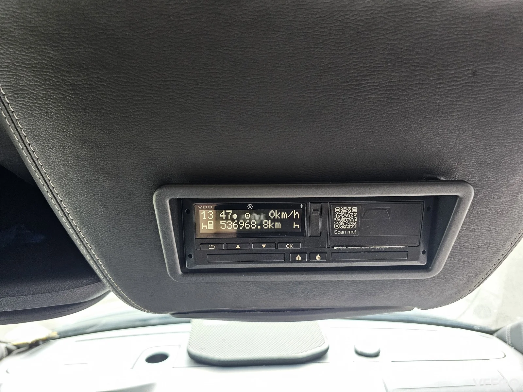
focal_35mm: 23
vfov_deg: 58.9
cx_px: 262
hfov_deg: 73.9
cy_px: 196
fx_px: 347
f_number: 1.7
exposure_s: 1/100
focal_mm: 6.3
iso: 500
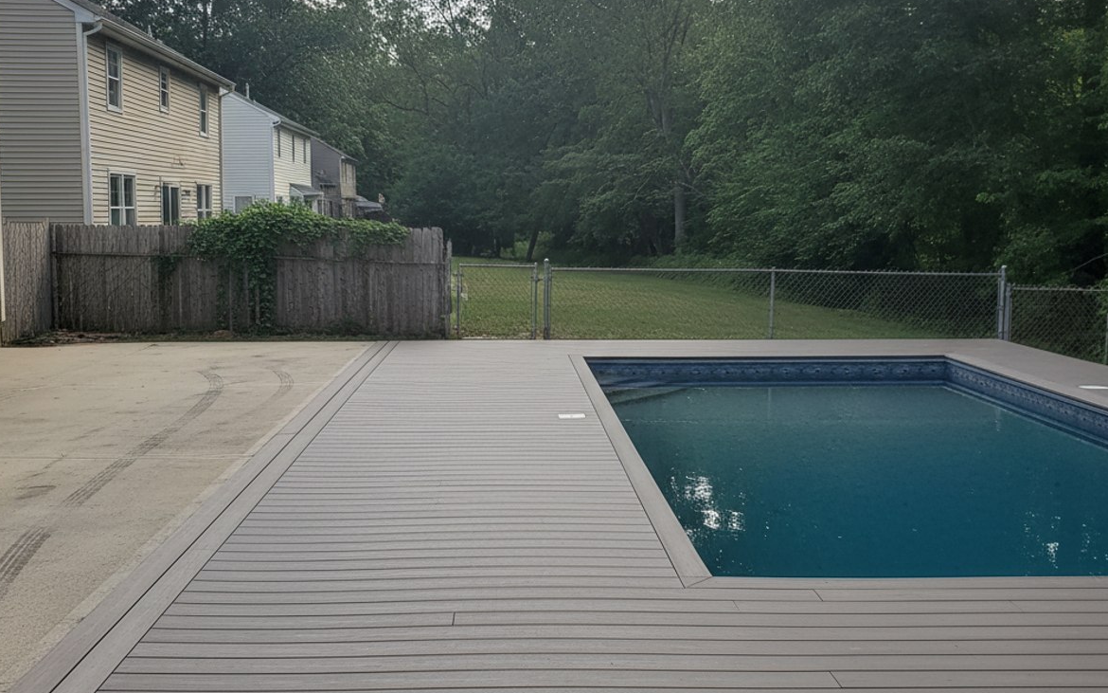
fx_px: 755
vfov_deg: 49.3
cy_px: 353
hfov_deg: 72.5
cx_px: 543
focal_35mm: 25
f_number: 1.8
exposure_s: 1/287
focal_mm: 6.4
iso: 166
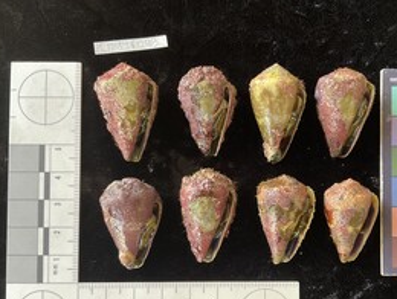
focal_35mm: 39
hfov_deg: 47.3
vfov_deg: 36.7
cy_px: 188
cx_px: 253
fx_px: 448
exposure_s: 1/60
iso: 100
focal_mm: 3
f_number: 1.8
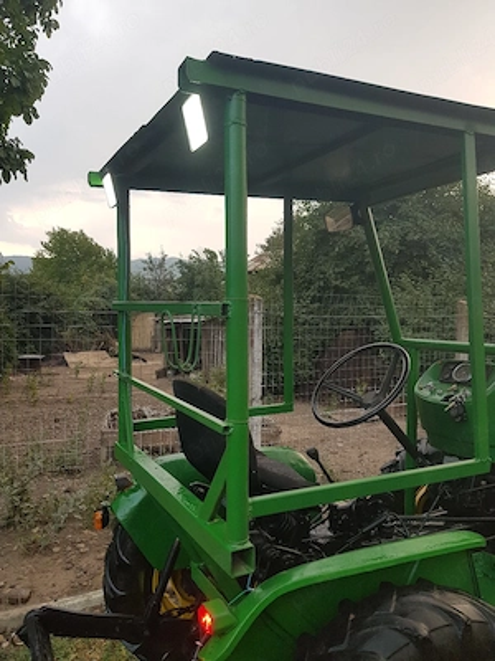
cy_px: 330
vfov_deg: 67.3
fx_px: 496
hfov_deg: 53.1
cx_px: 248
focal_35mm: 26
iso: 50
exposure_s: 1/100
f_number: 1.7
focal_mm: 4.3
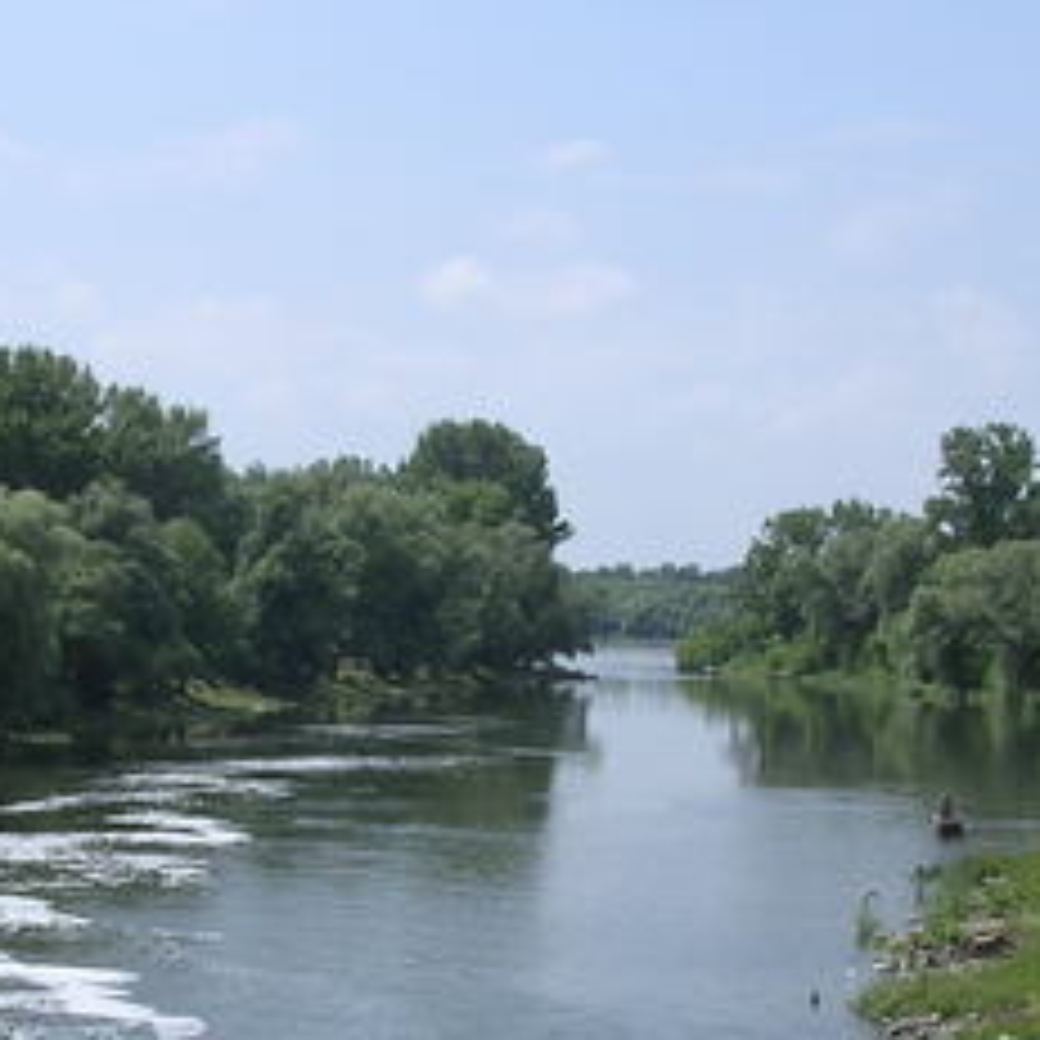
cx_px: 117
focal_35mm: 93
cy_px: 752
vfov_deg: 18.6
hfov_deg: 18.4
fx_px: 3161
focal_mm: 5.8
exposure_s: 1/322
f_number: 5.6
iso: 100
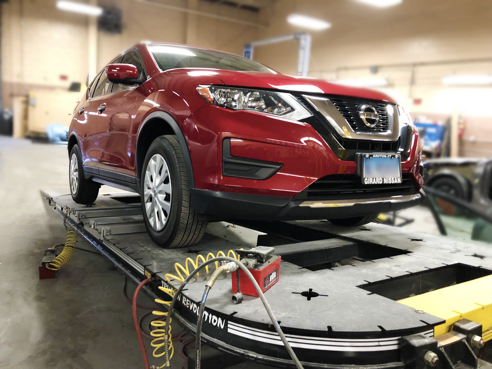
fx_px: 398
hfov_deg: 63.4
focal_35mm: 28
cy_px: 184
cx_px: 246
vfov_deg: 49.7
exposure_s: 1/13
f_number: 1.8
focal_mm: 3.99
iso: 100
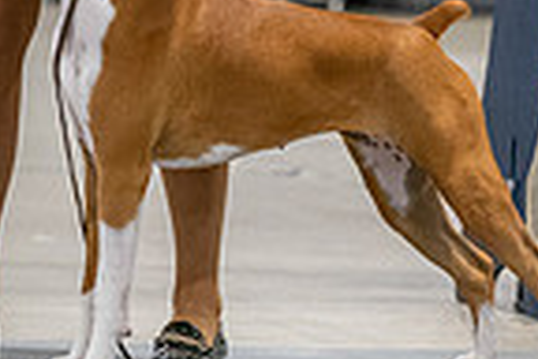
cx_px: 146
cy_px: -148
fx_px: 10266
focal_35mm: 687
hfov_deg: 3.0
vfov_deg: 2.0
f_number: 3.5
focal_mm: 171
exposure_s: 1/250
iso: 6400
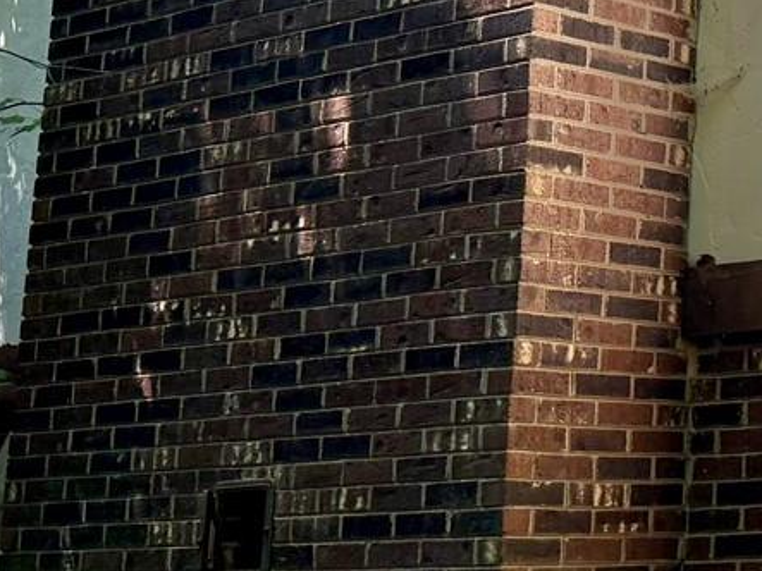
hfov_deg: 16.2
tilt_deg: +15.4
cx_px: 1149
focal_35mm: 111
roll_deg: +1.2
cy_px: -88
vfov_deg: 13.0
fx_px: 2443
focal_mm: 6.76
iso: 100
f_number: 1.78
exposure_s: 1/1464
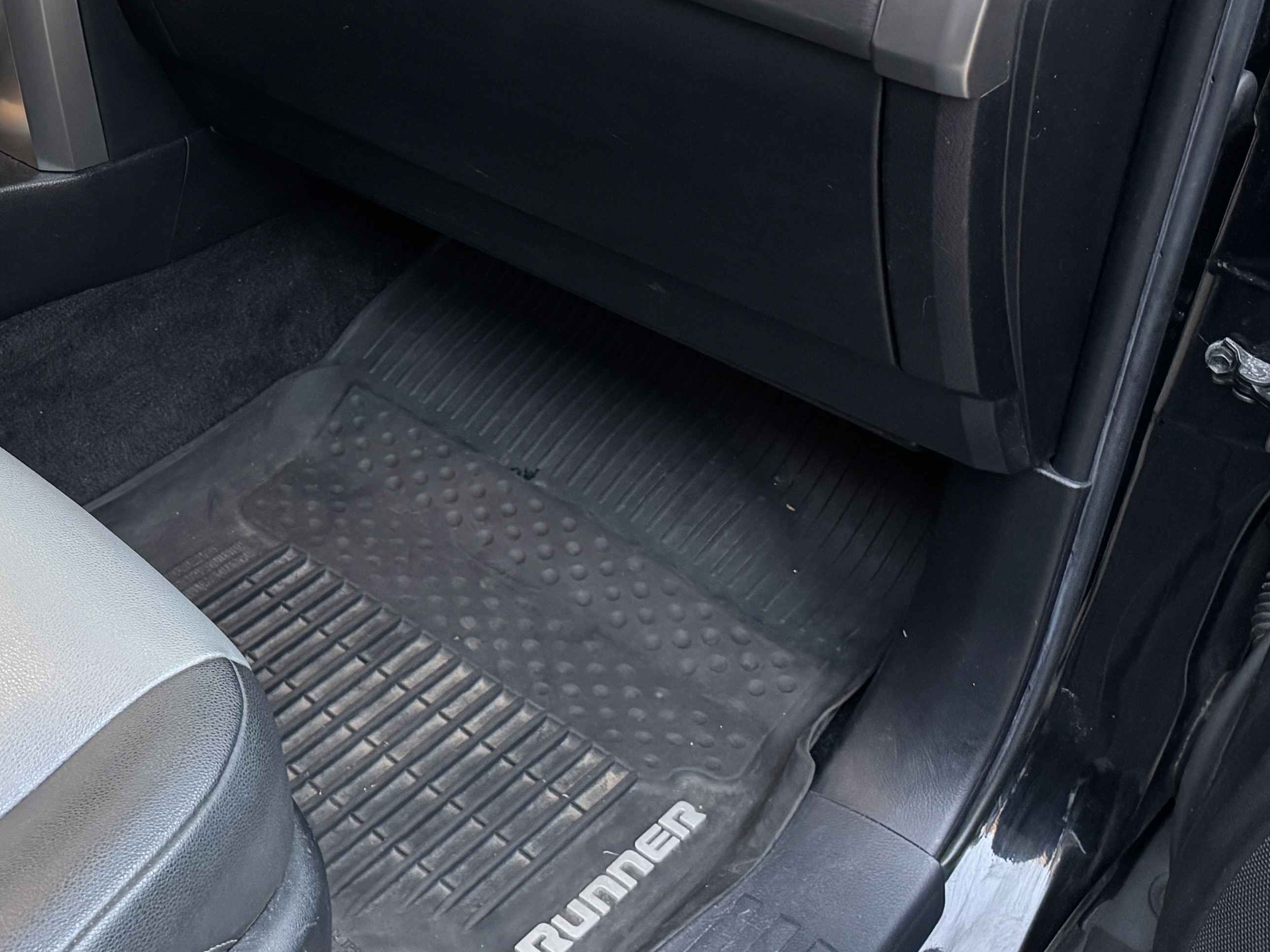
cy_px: 215
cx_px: 44
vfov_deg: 27.1
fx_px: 1944
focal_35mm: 53
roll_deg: -1.3
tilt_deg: -30.6
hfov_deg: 33.5
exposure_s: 1/60
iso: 500
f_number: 1.78
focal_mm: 6.76
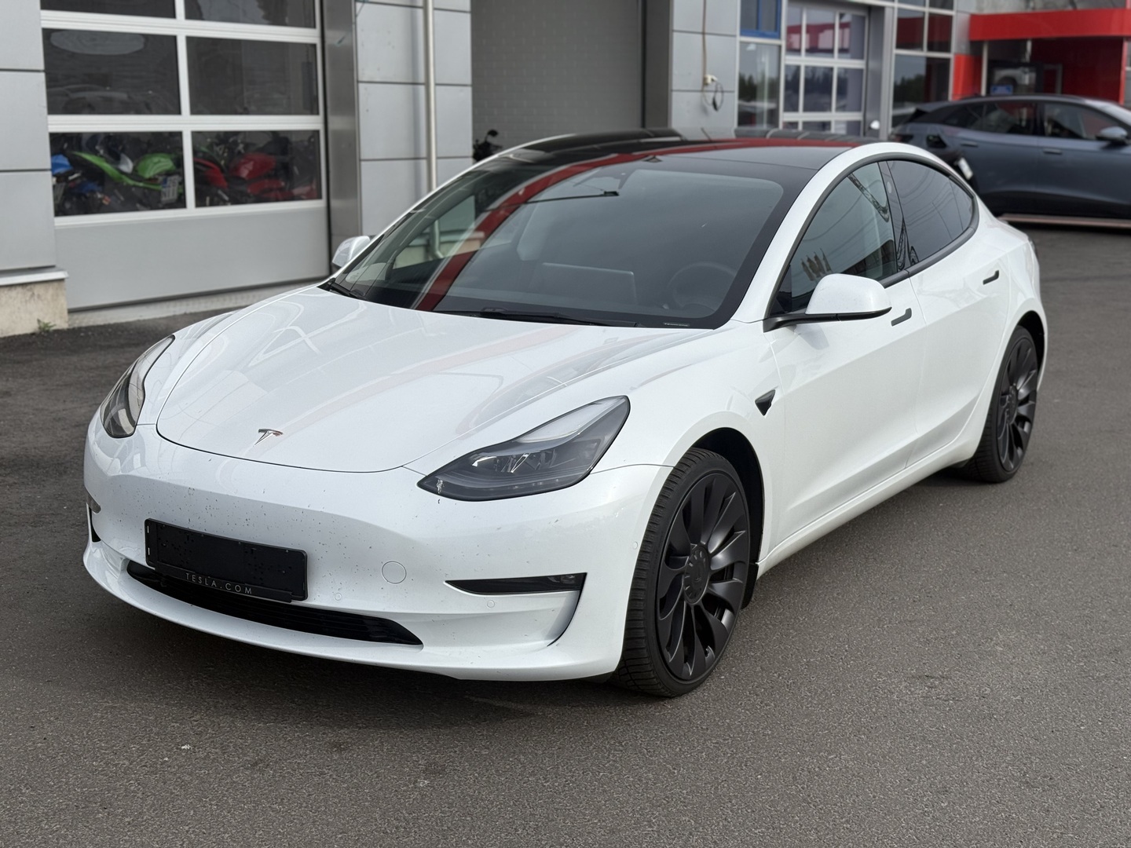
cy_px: 424
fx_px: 1568
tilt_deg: -9.3
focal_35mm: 48
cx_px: 566
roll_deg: -0.1
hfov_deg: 39.7
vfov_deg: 30.3
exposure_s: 1/4329
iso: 64
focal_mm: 6.76
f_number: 1.78
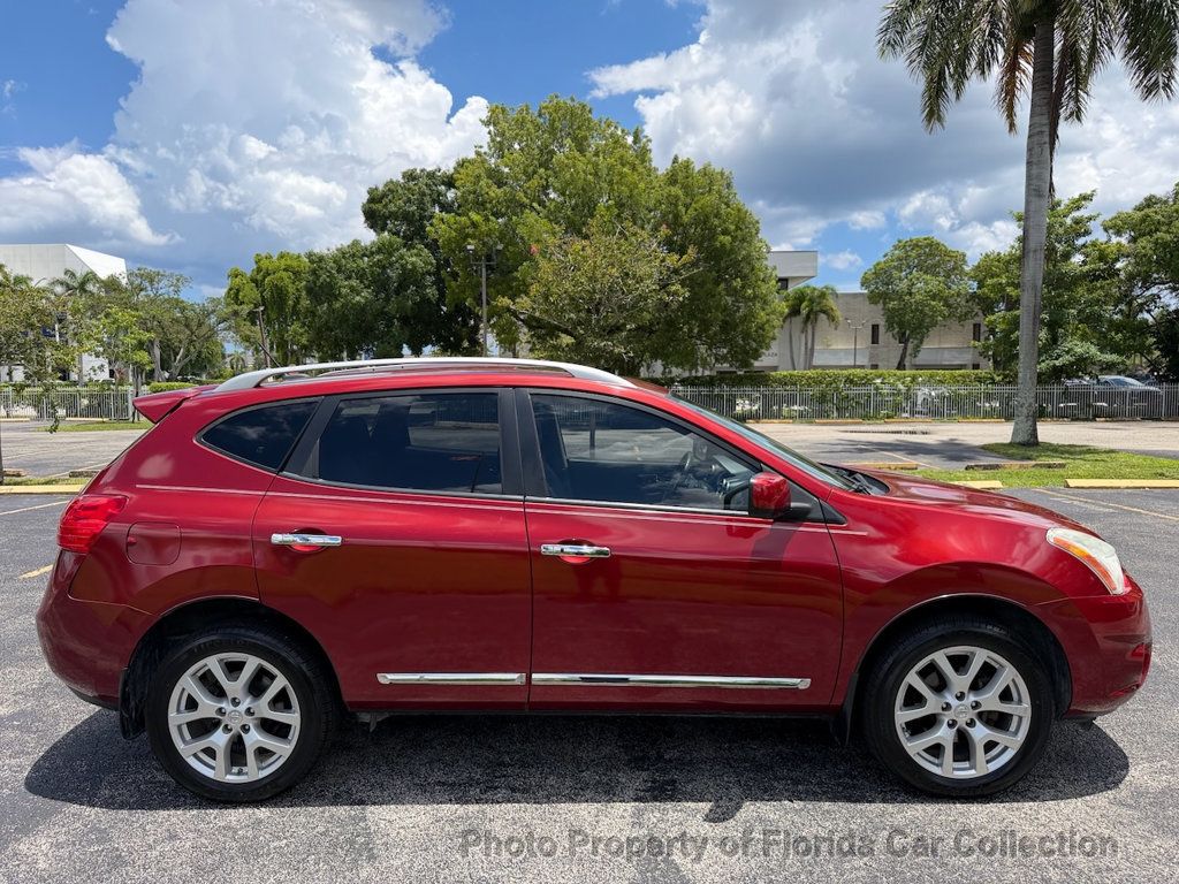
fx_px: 817
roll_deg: +0.6
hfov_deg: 71.6
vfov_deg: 56.8
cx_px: 590
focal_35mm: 24
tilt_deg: -2.8
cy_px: 442
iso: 100
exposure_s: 1/4405
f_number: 1.78
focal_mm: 6.76
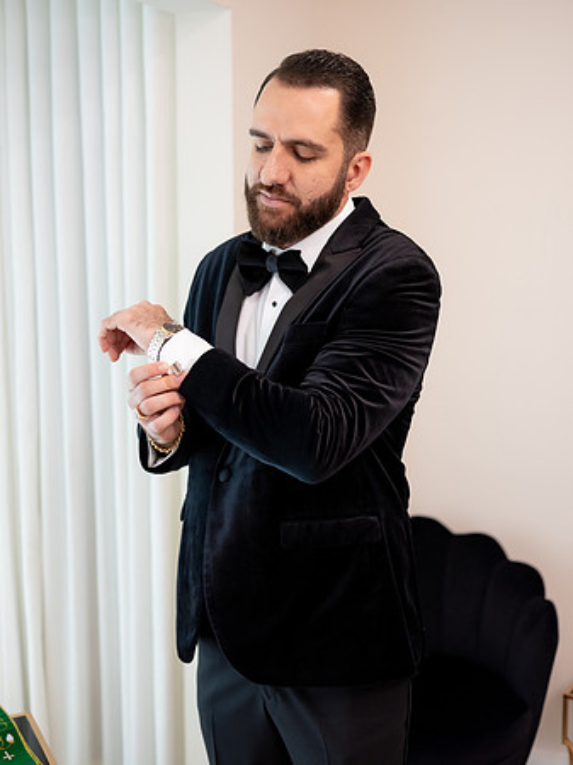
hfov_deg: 29.1
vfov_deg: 38.2
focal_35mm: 50
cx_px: 286
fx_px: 1105
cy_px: 382
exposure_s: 1/160
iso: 1600
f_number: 3.2
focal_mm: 63
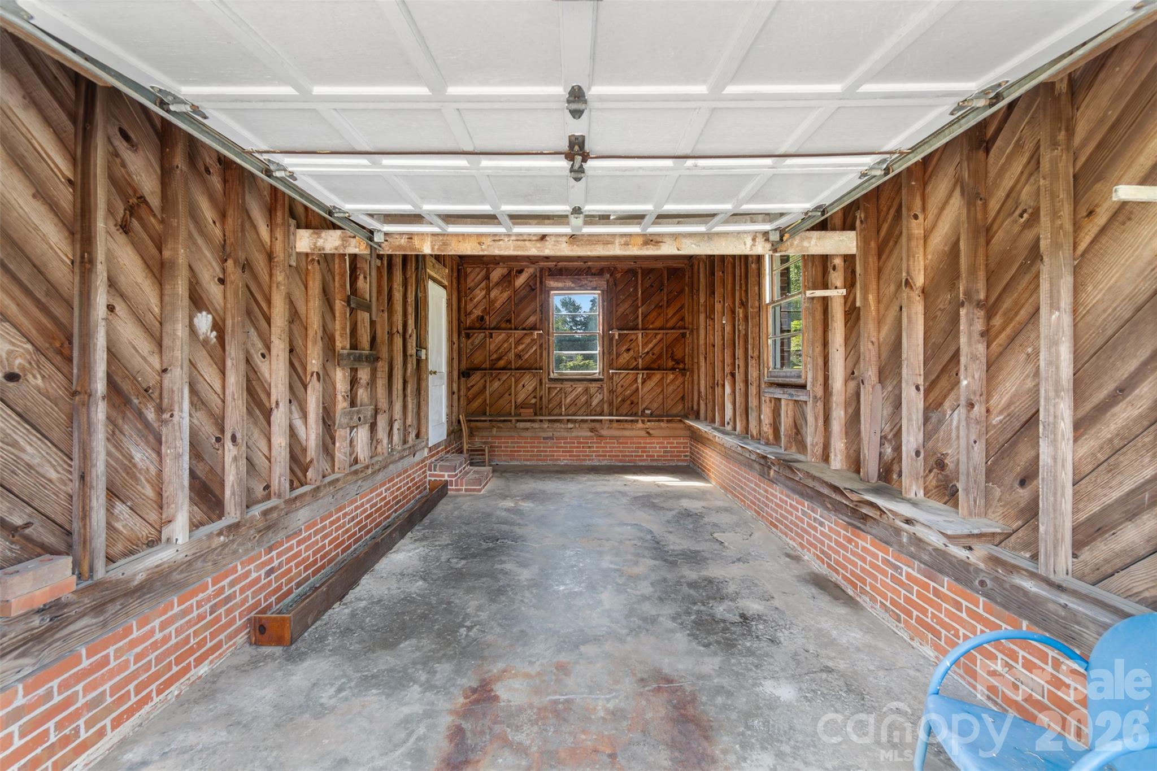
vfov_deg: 77.3
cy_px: 386
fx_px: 482
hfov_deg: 100.4
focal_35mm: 15
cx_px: 578
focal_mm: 10
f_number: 7.1
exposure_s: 1/30
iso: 1000
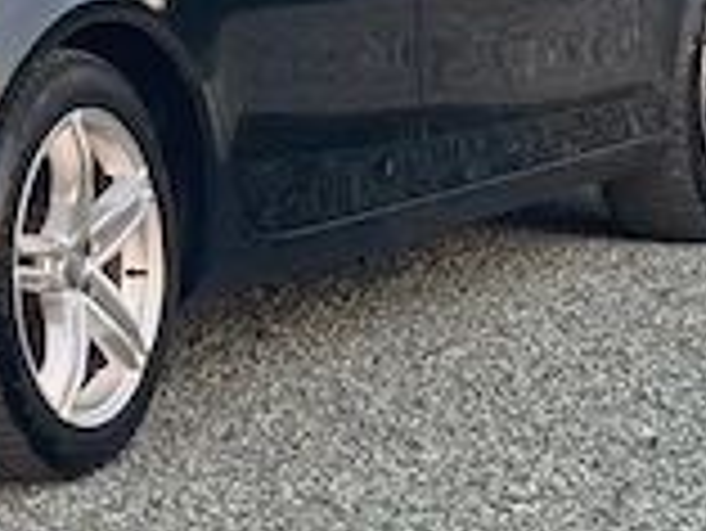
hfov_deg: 8.1
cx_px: 130
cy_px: 36
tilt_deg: -6.6
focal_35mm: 245
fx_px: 5001
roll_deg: +1.7
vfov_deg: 6.1
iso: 160
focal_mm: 7.5
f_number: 2.2
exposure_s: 1/121
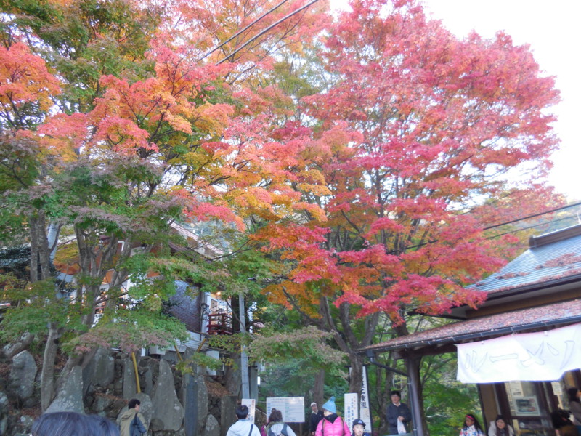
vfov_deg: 54.9
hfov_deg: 69.4
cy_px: 218
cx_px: 290
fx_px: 420
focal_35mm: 25
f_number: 3.1
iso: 220
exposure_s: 1/30
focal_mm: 4.5
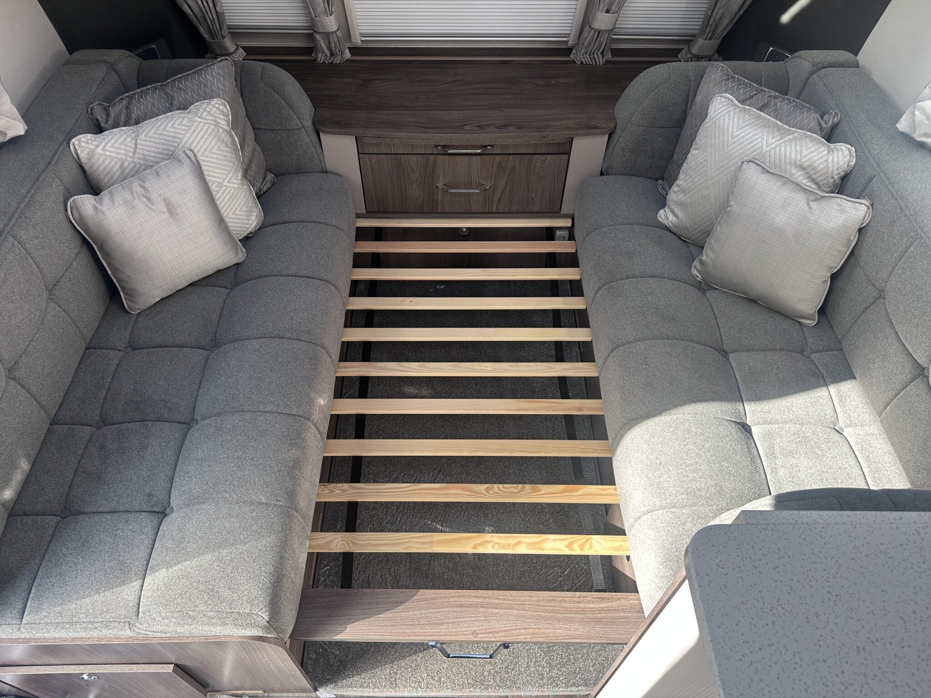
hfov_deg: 71.6
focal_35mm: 24
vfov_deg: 56.8
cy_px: 349
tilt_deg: -51.0
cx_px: 466
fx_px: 645
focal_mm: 6.86
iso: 80
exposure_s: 1/256
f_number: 1.78
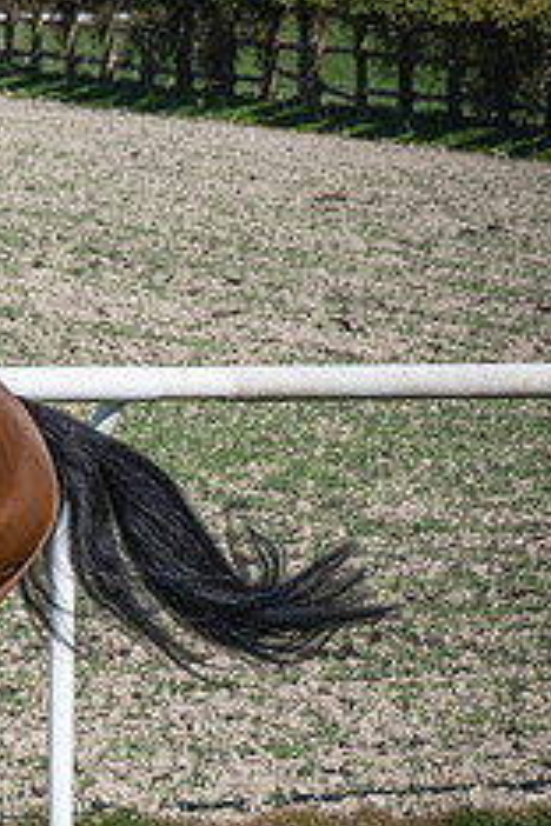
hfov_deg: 3.2
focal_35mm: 429
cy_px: 534
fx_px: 9848
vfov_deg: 4.8
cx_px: -305
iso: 200
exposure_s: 1/3200
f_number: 4
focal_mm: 70
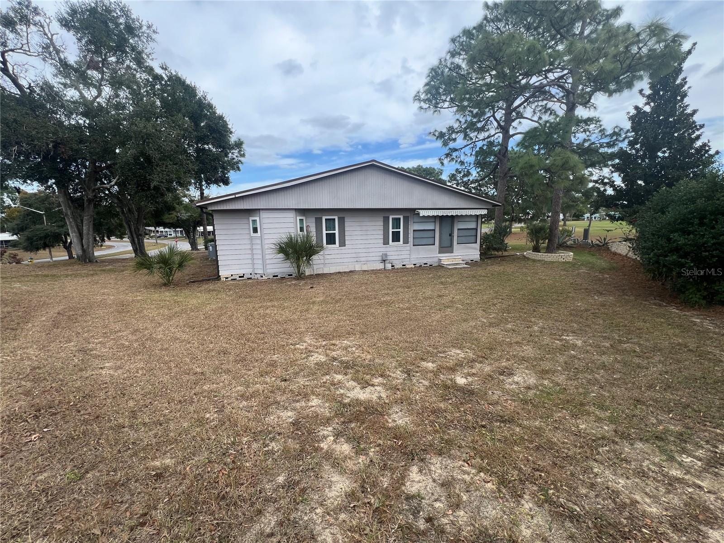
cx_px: 362
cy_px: 272
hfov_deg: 106.2
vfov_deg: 89.9
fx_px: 272
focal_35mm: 13
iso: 32
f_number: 1.8
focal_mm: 1.57
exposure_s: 1/645
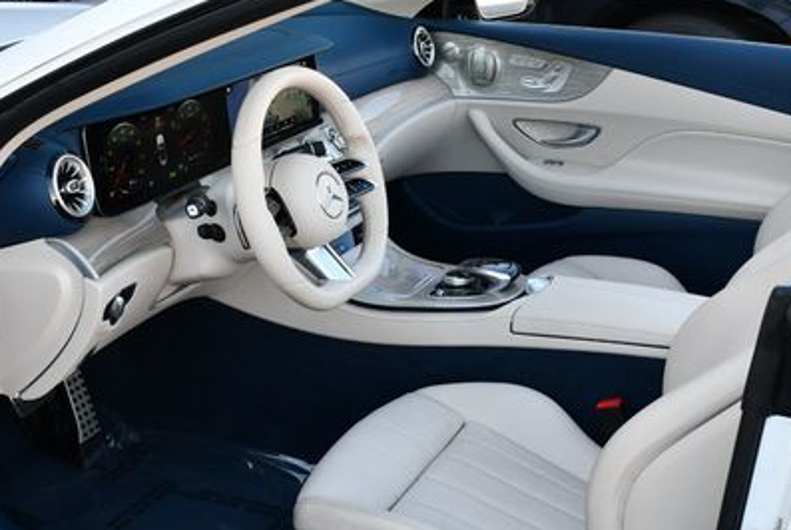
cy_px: 337
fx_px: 1276
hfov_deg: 34.4
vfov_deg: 23.4
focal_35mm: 58
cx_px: 454
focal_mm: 18
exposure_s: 1/250
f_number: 4.5
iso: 400
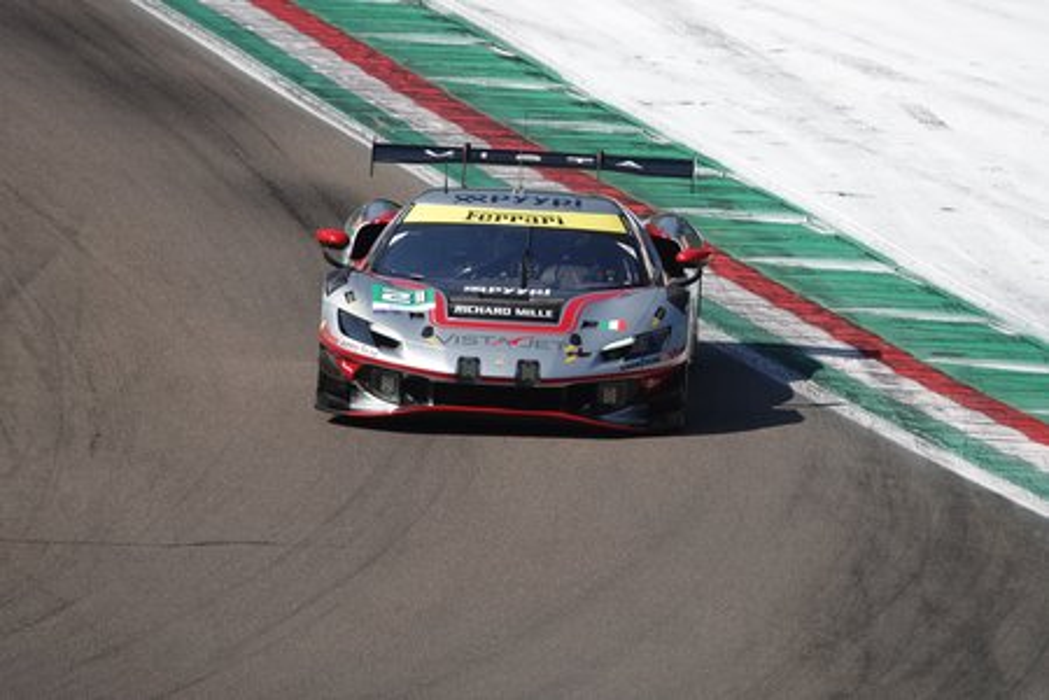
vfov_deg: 2.3
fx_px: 17482
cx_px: 524
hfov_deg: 3.4
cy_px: 350
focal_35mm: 600
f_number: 4
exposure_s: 1/800
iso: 100
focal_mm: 220
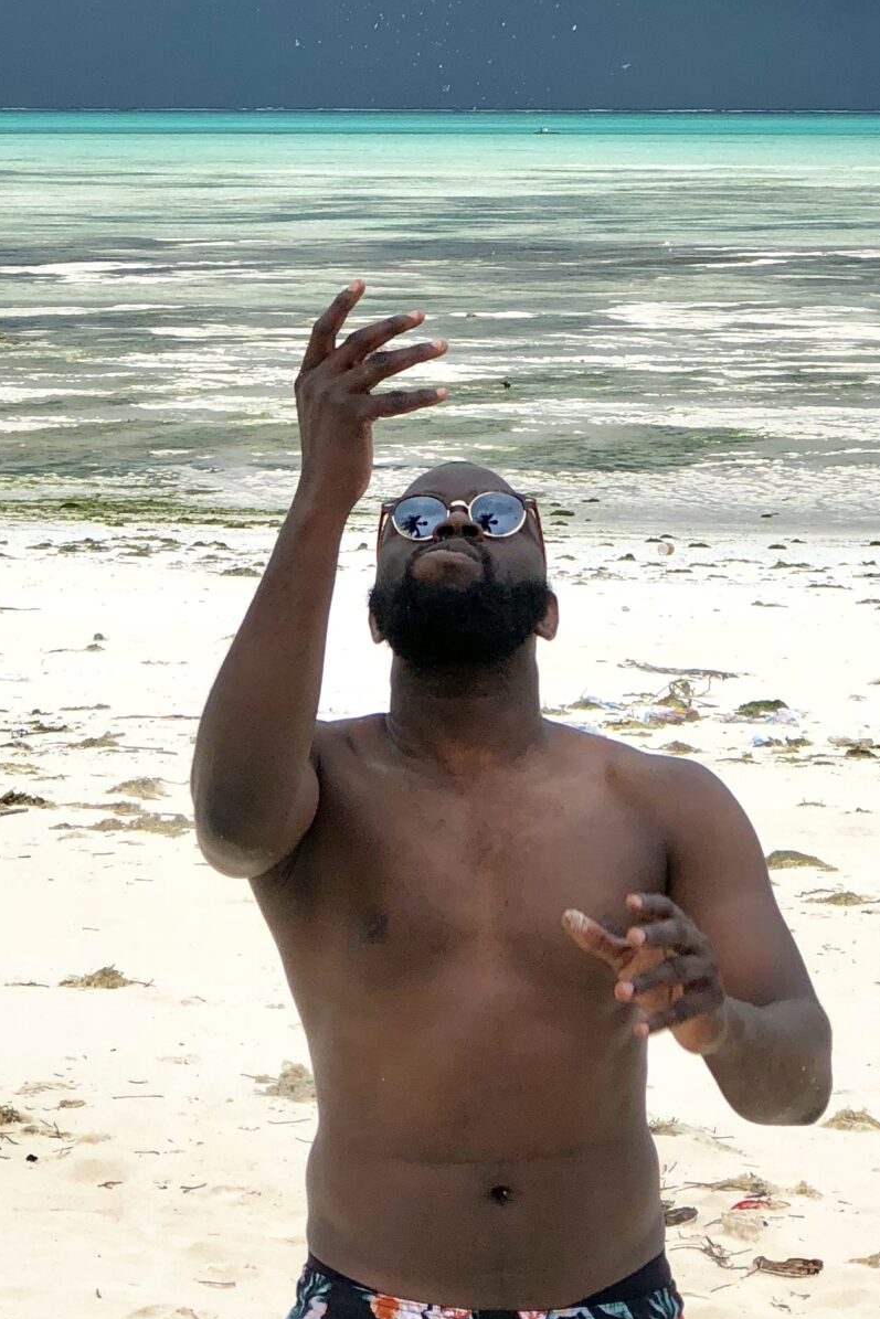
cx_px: 455
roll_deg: -0.3
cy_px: 244
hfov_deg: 10.8
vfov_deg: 16.0
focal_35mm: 127
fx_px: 4655
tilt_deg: -1.1
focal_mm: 6.6
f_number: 2.8
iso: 20
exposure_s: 1/578
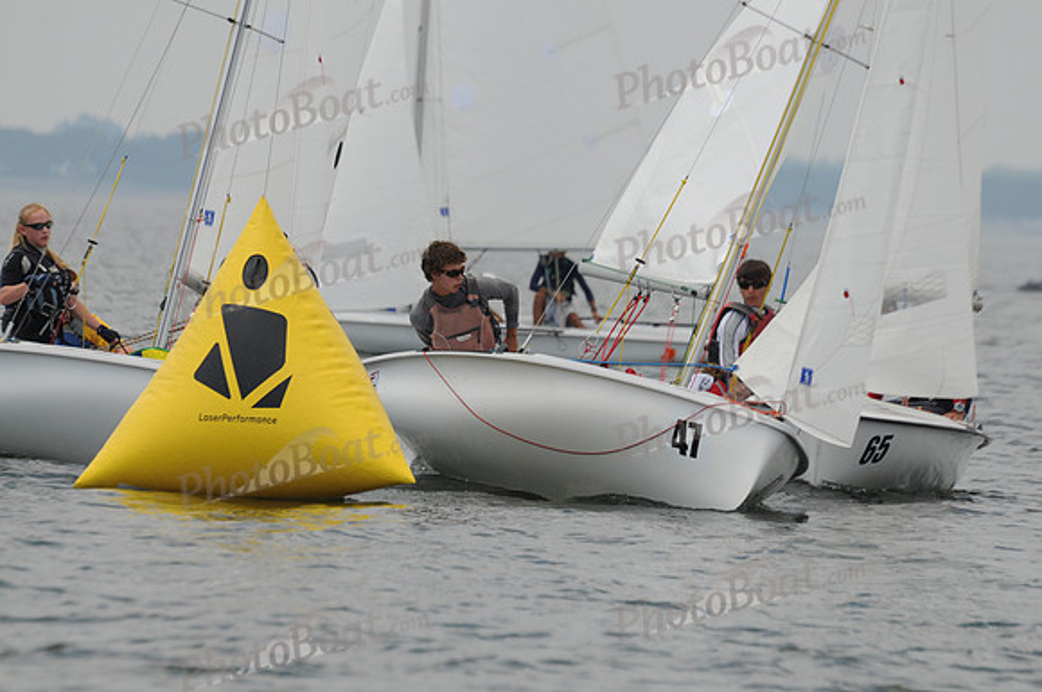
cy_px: 346
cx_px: 521
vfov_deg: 3.0
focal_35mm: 450
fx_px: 13007
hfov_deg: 4.6
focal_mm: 300
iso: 200
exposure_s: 1/800
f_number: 5.6
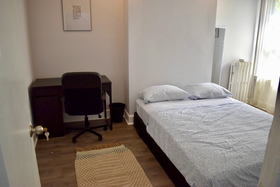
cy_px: 94
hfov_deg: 67.4
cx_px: 140
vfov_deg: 47.9
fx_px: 210
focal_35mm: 27
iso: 640
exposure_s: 1/250
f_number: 3.5
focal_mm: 18
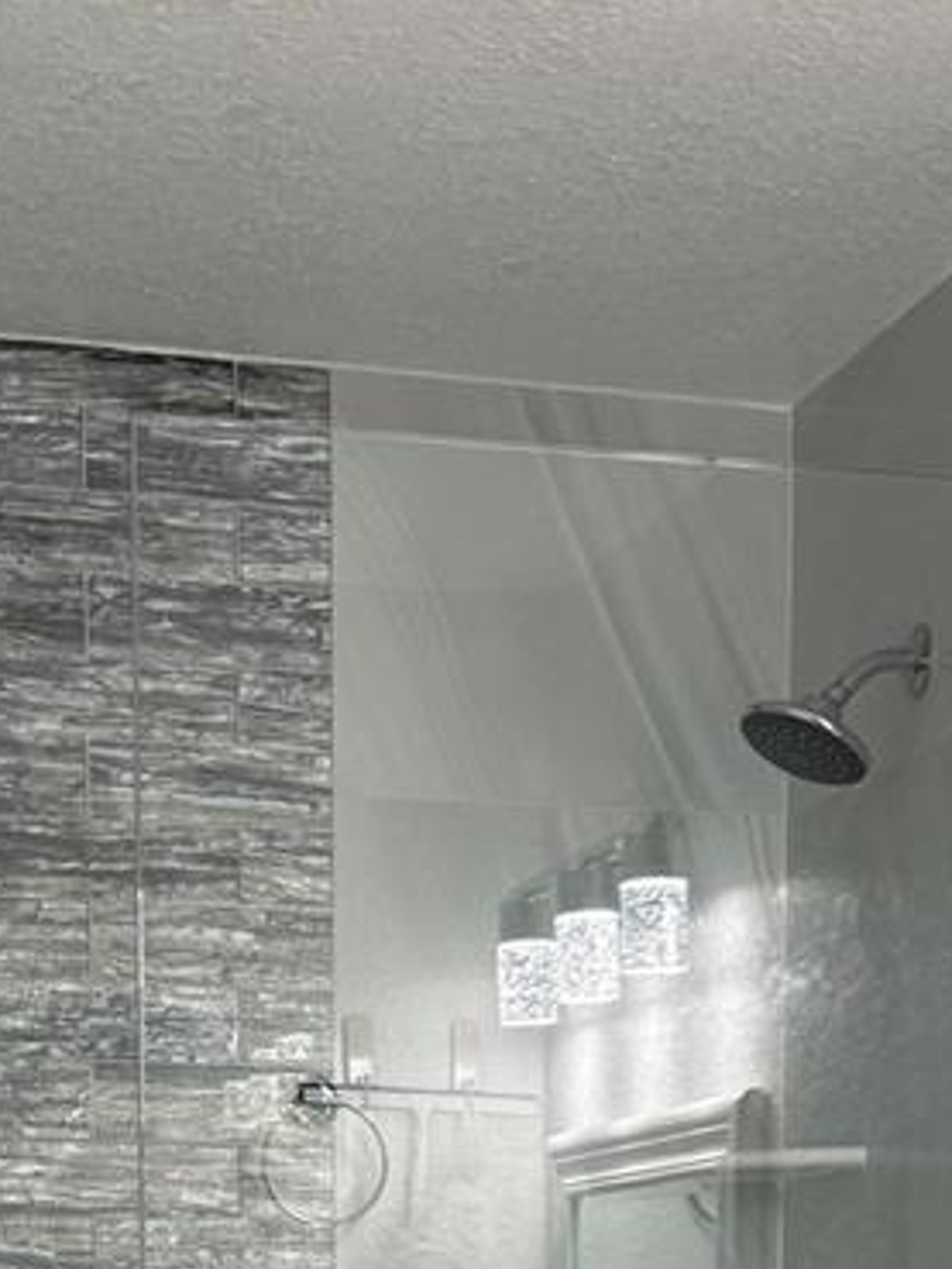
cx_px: 426
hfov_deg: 18.9
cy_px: 1585
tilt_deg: -3.1
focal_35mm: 78
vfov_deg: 22.7
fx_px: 2859
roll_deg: +0.0
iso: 125
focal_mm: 6.76
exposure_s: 1/60
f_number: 1.78
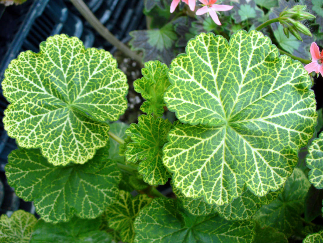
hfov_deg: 50.1
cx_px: 162
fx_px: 345
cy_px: 122
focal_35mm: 37
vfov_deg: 38.7
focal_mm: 6.1
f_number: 2.8
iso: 80
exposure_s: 1/60
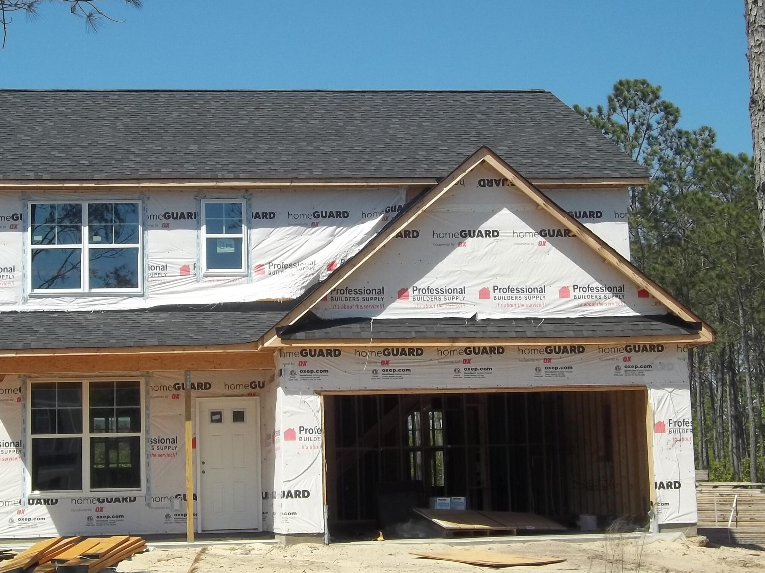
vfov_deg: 20.2
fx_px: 1613
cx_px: 278
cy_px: 259
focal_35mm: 73
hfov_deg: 26.6
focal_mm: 8.8
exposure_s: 1/125
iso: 64
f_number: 11.1
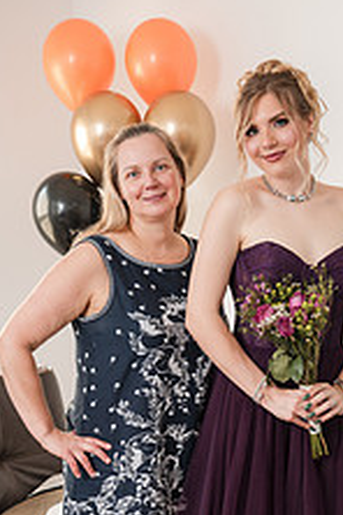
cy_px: 436
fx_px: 1215
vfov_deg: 23.4
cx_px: 306
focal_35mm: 85
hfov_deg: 15.9
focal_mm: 42
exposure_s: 1/250
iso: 1000
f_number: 3.2
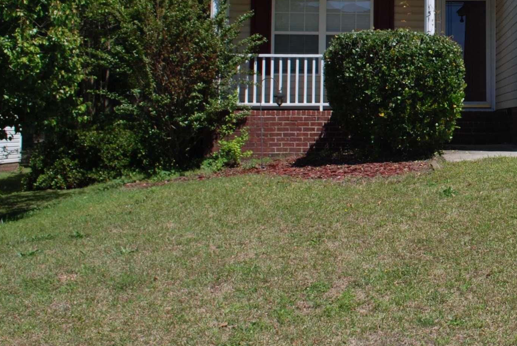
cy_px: 60
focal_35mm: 67
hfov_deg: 28.1
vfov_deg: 20.1
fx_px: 963
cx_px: 525
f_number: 10
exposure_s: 1/200
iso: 100
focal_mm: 20
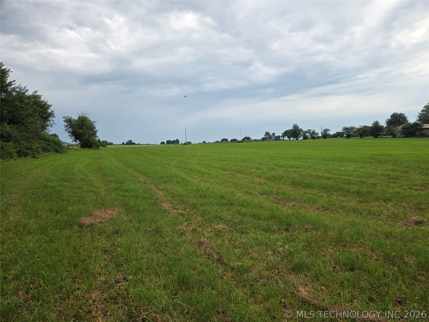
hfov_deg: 73.9
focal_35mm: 23
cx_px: 214
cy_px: 161
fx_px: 285
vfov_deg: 58.9
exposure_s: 1/2384
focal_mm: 5.4
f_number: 1.8
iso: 80
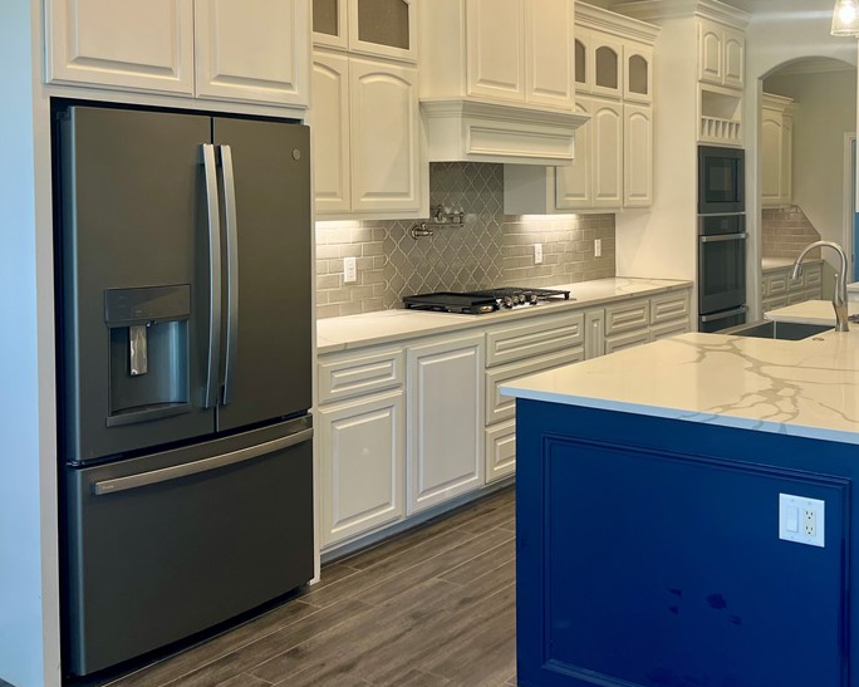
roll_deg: +0.6
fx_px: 966
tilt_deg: -1.6
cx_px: 602
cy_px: 226
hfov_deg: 46.8
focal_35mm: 38
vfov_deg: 38.7
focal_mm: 5.7
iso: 80
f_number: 1.5
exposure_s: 1/120
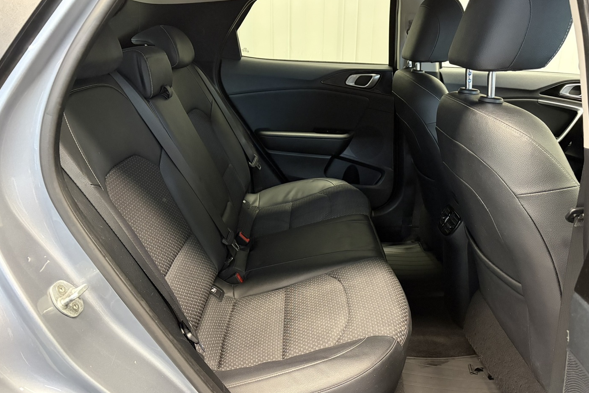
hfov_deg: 65.5
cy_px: 206
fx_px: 458
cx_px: 295
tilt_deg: -22.1
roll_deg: +0.0
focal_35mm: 28
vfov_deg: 46.4
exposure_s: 1/33
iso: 500
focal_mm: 5.96
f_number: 1.6
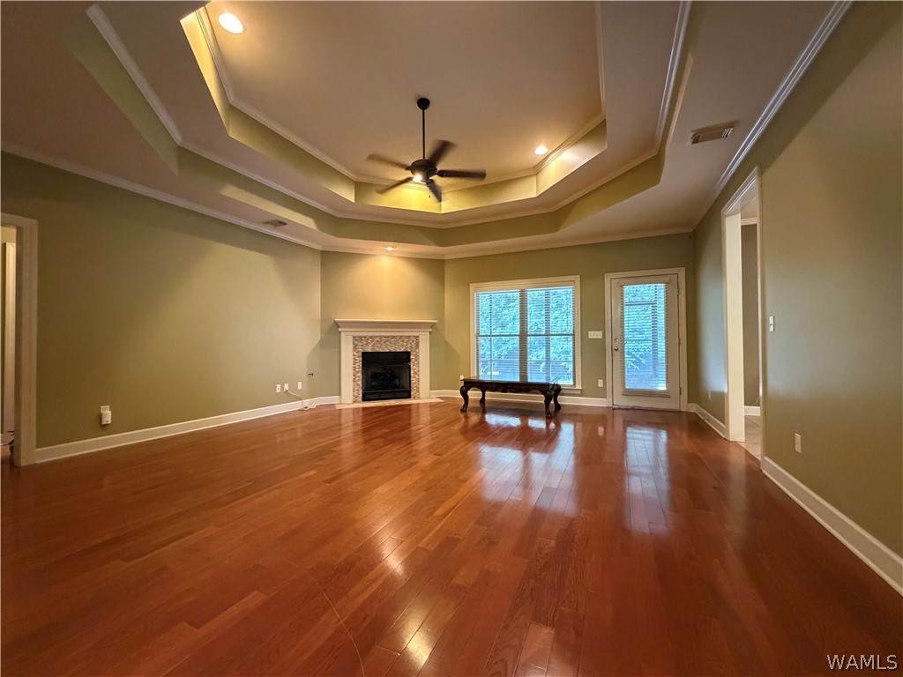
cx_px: 452
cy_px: 338
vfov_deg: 85.7
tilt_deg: +0.7
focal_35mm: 14
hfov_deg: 102.1
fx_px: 365
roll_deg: +0.6
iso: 1000
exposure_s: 1/60
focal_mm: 2.22
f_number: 2.2
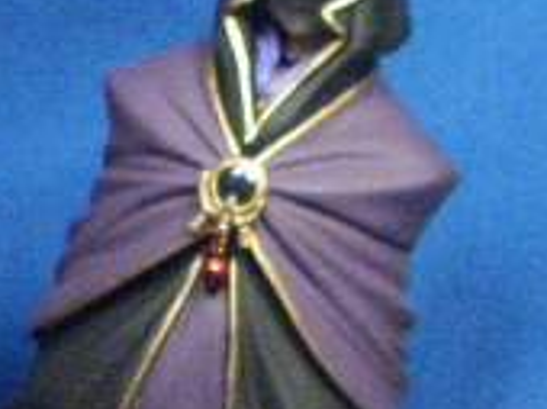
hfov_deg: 14.9
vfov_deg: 11.0
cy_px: 480
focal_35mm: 132
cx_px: 167
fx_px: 2083
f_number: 2.6
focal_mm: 5.8
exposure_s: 1/200
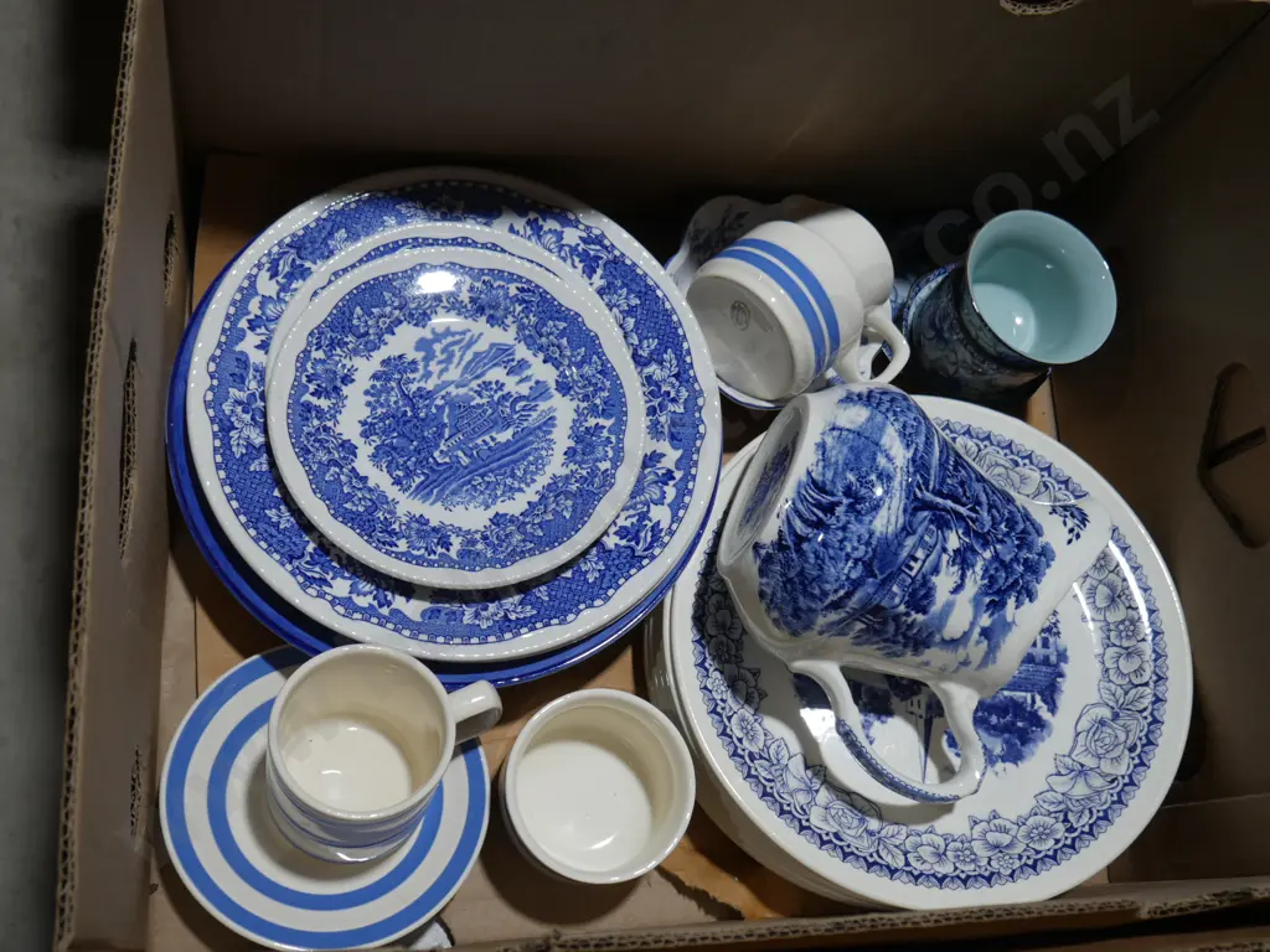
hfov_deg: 49.0
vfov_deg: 37.7
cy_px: 476
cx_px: 635
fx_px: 1394
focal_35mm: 38
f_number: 4.1
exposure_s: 1/125
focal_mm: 19
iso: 200
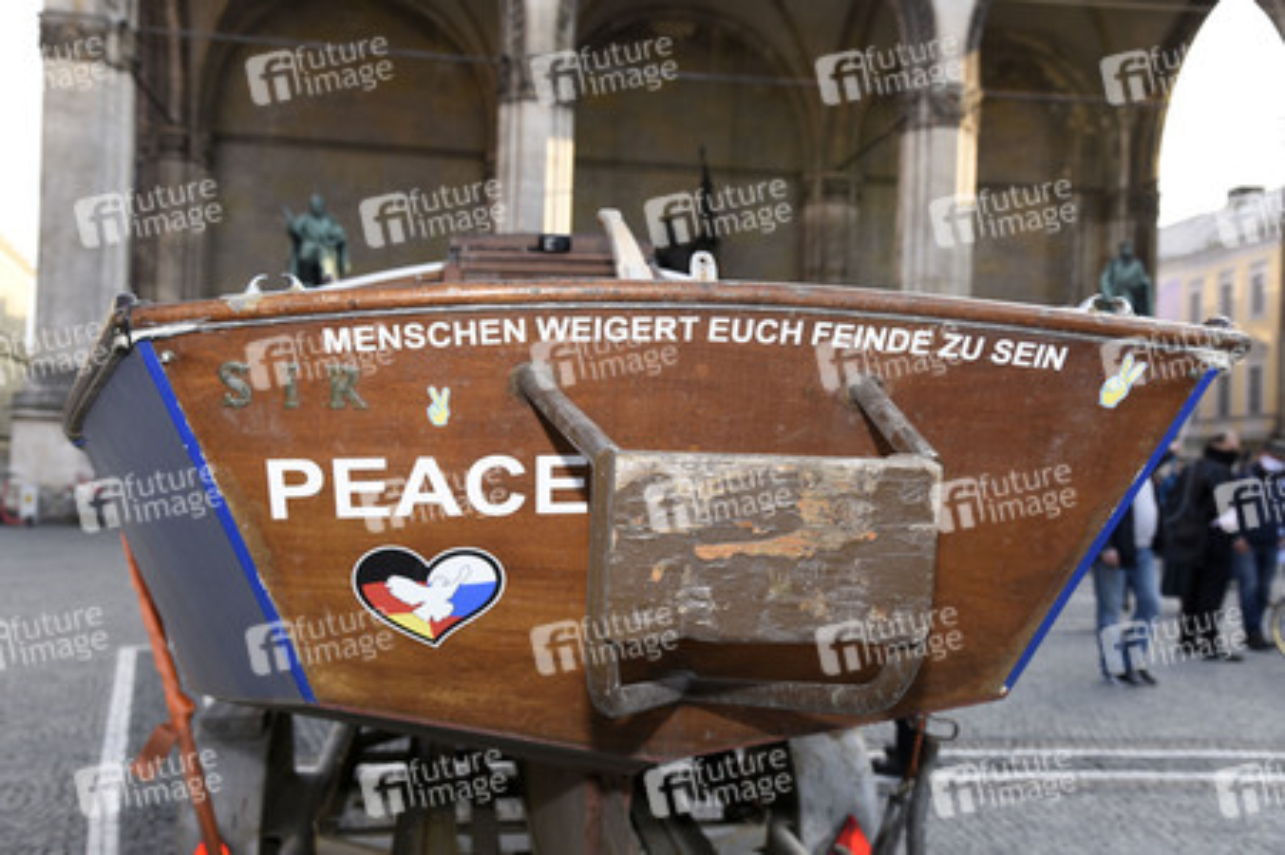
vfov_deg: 33.4
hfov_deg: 48.5
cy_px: 428
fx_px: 1427
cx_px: 642
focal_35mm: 40
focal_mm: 40
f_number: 6.3
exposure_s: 1/160
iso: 320
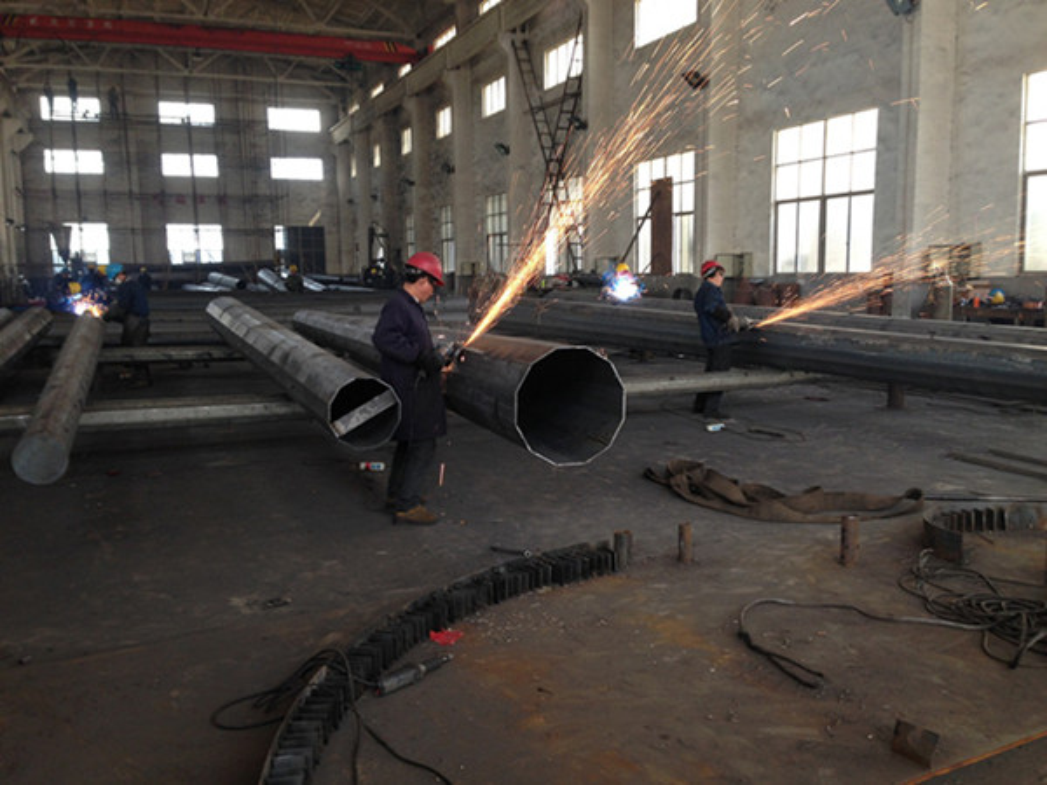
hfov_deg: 55.4
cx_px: 524
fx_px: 998
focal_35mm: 33
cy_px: 392
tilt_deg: -6.9
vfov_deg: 42.9
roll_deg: -0.5
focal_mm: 4.12
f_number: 2.4
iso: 50
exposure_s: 1/30
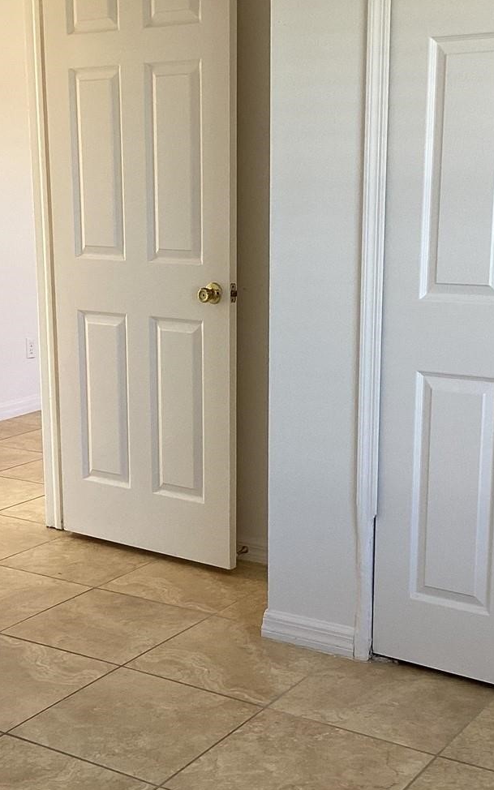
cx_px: 204
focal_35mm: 54
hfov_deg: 24.0
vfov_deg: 37.4
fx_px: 1163
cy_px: 468
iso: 50
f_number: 2.4
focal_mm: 3.3
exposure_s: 1/60
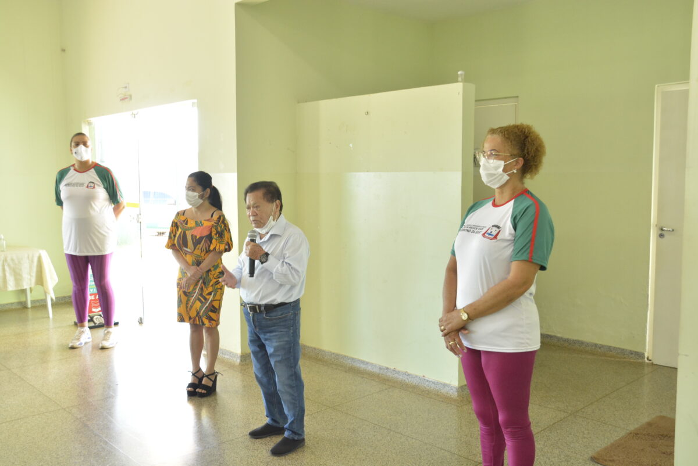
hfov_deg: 57.2
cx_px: 349
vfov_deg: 40.0
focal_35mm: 33
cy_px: 233
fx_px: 640
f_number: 5.6
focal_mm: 22
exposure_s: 1/100
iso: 1250
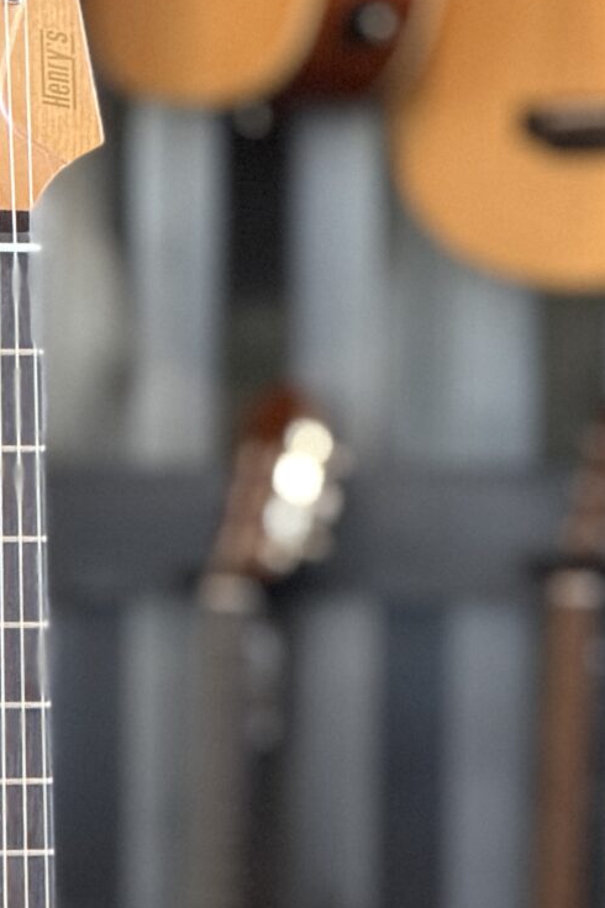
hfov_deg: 3.8
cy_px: 1167
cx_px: -44
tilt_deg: -5.5
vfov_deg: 5.7
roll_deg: +0.1
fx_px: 9133
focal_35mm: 362
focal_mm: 16.89
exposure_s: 1/69
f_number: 2.8
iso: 640
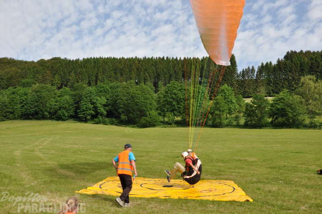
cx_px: 161
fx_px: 348
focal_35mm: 39
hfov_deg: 49.6
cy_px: 107
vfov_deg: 34.1
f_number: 11
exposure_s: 1/125
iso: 200
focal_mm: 26
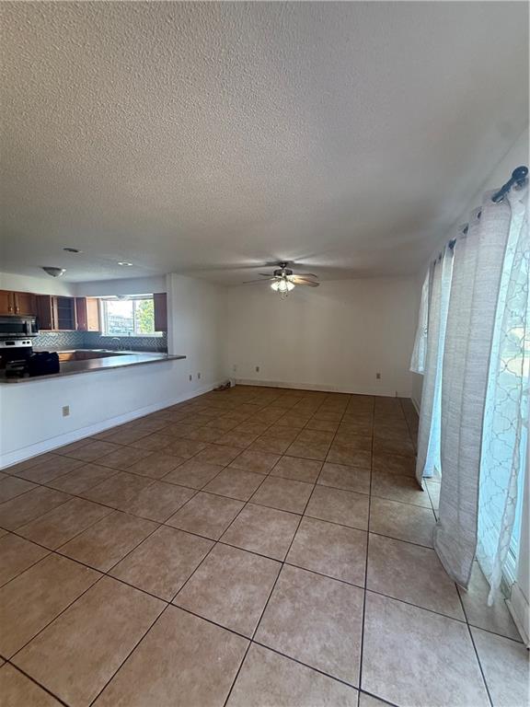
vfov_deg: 102.1
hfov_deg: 85.7
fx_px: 286
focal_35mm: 14
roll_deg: +0.3
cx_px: 265
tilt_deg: -5.9
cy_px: 354
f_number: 2.2
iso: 200
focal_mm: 2.22
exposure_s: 1/120
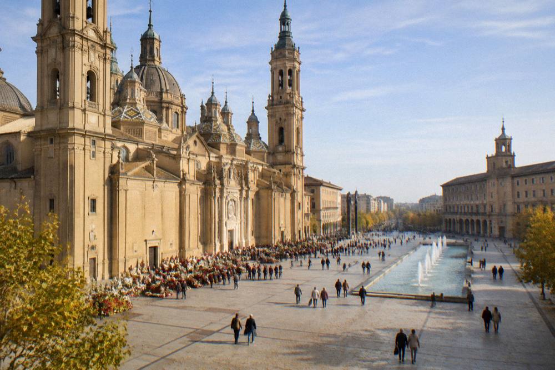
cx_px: 278
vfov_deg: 37.8
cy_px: 185
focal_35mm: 35
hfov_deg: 54.5
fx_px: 539
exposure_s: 1/640
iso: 320
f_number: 9
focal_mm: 35
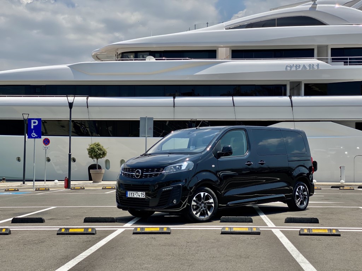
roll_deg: +0.2
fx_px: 544
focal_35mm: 52
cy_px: 136
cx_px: 181
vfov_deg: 28.0
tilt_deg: +4.6
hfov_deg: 36.8
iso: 20
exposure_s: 1/2283
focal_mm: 6
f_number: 2
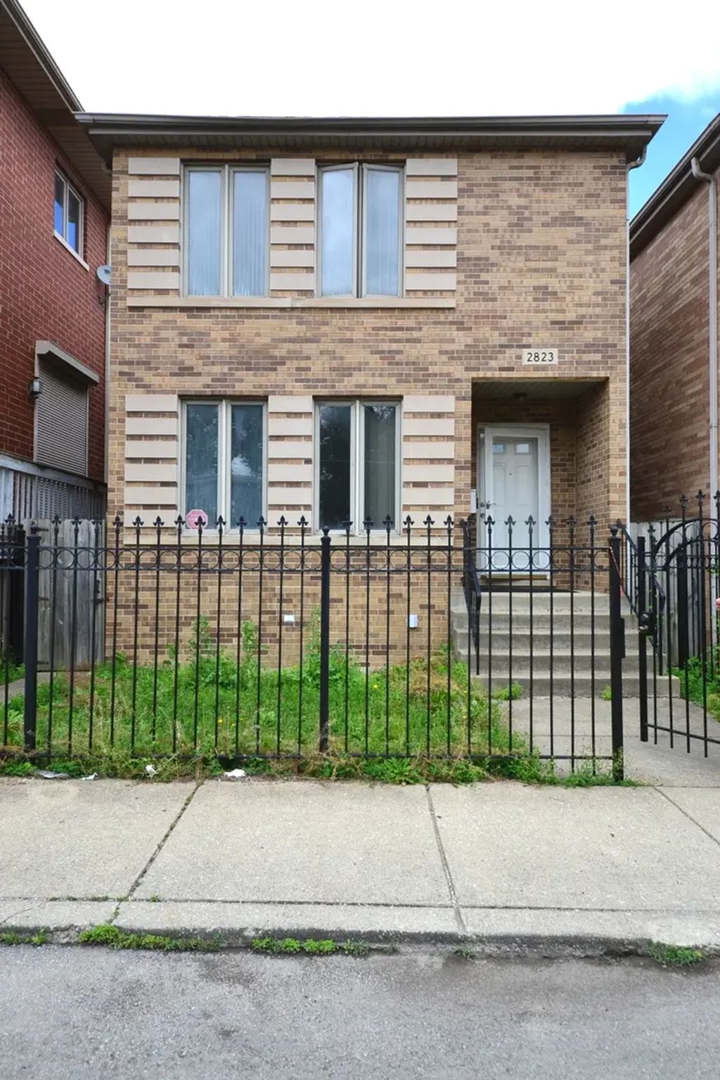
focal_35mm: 21
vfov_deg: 81.2
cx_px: 360
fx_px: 630
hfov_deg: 59.5
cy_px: 540
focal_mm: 14
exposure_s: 1/800
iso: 800
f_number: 9
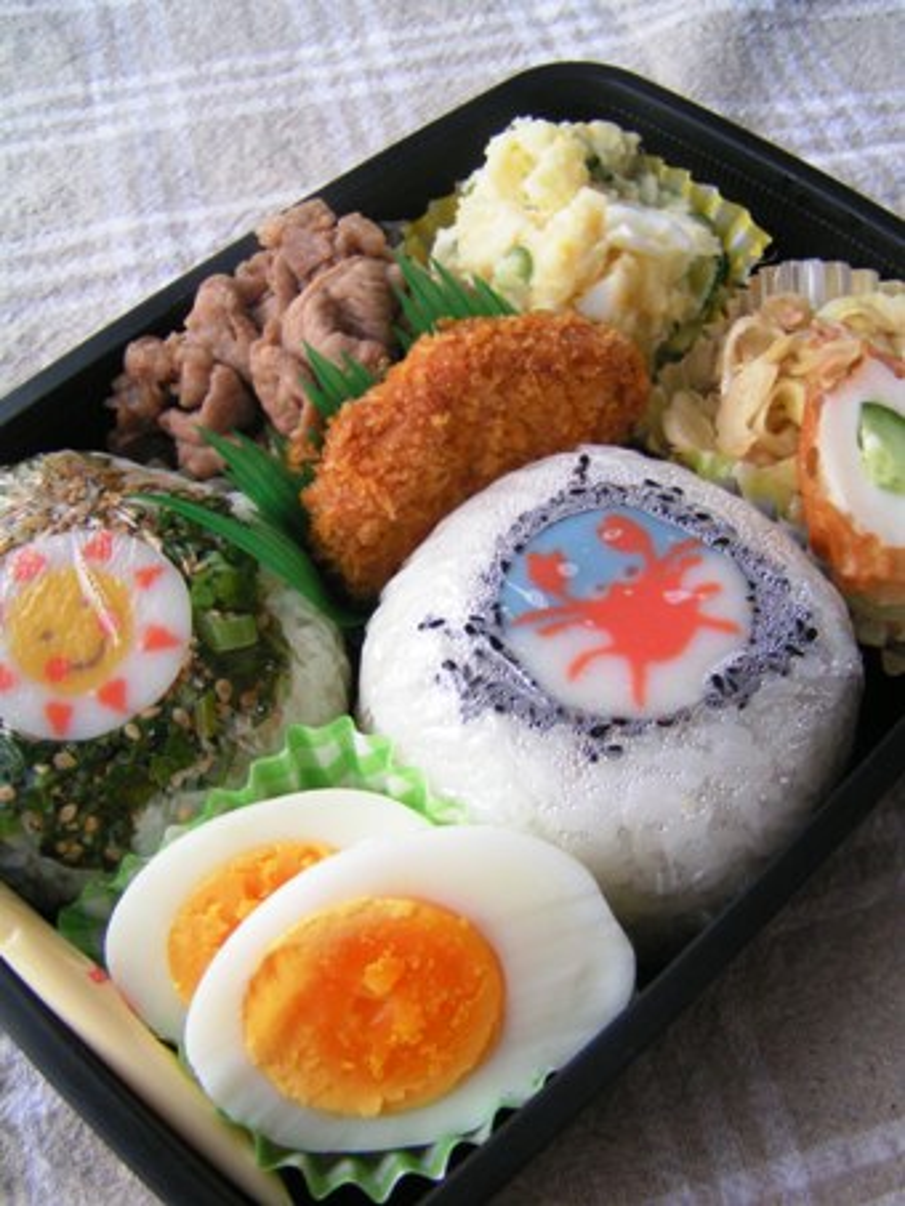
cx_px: 452
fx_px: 1324
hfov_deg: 37.7
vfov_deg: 49.0
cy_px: 603
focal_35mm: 38
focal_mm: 5.8
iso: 200
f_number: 3.2
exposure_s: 1/40
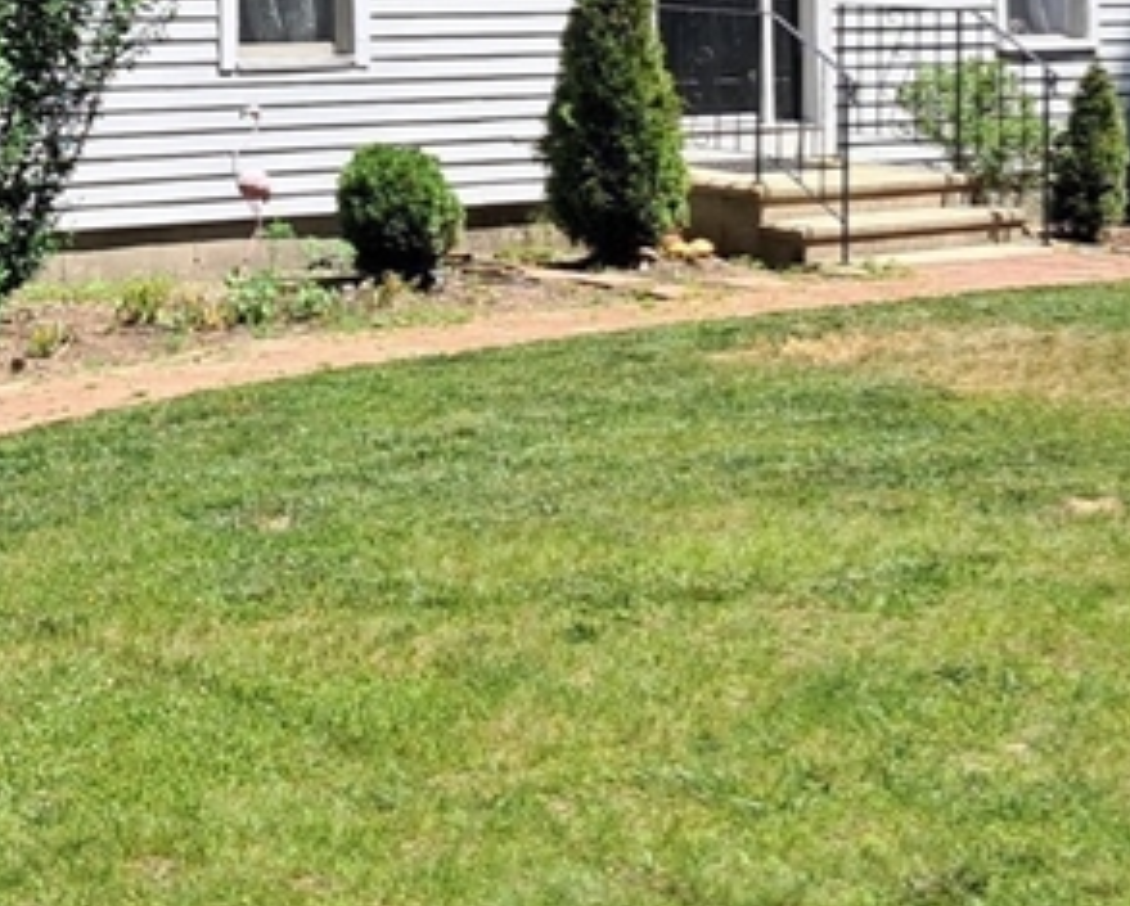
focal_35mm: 92
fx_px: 3080
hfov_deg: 20.5
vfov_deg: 16.0
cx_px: 204
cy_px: -227
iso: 50
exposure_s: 1/466
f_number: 1.8
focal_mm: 4
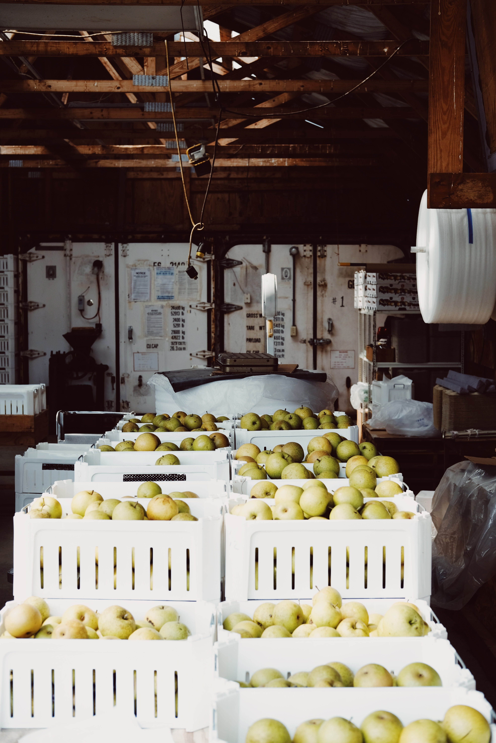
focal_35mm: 53
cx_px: 248
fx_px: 1095
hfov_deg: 25.5
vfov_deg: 37.5
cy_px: 372
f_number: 4
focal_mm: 35
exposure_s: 1/320
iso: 200
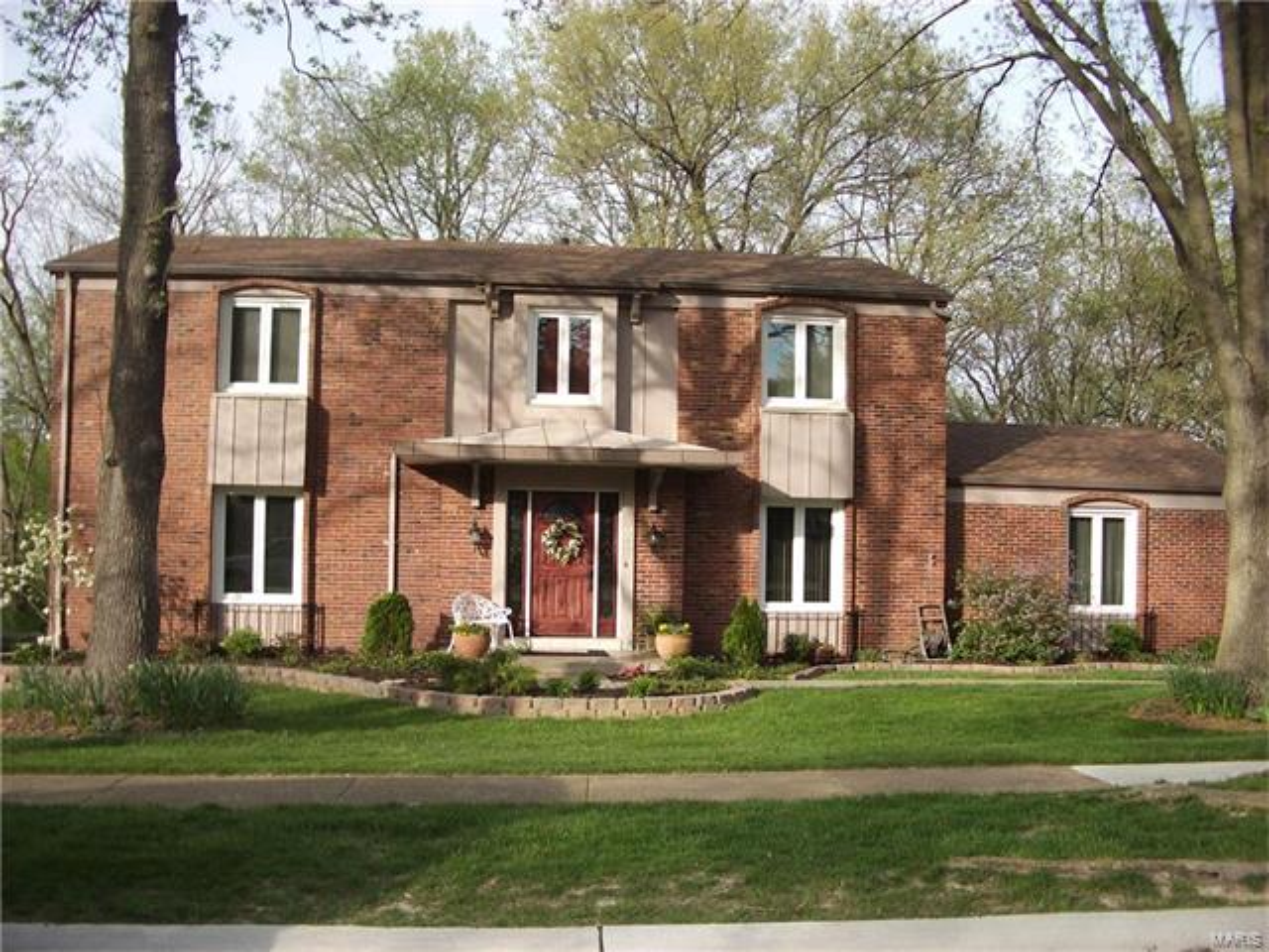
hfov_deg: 52.6
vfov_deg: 40.7
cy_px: 476
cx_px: 634
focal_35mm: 35
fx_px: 1283
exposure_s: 1/400
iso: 80
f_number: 2.6
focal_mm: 5.8
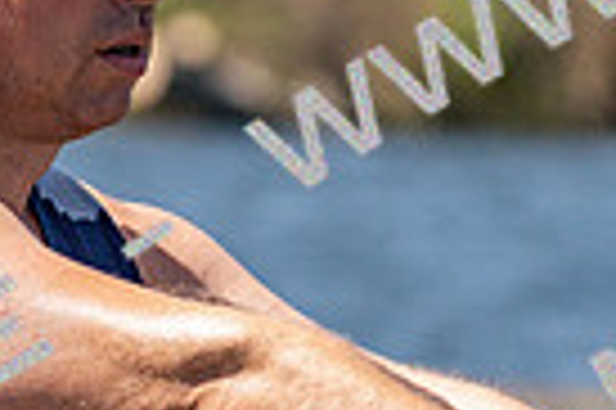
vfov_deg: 1.4
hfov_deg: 2.1
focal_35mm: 984
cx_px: -81
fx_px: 16817
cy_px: 264
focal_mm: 232
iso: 320
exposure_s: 1/2000
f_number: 5.6
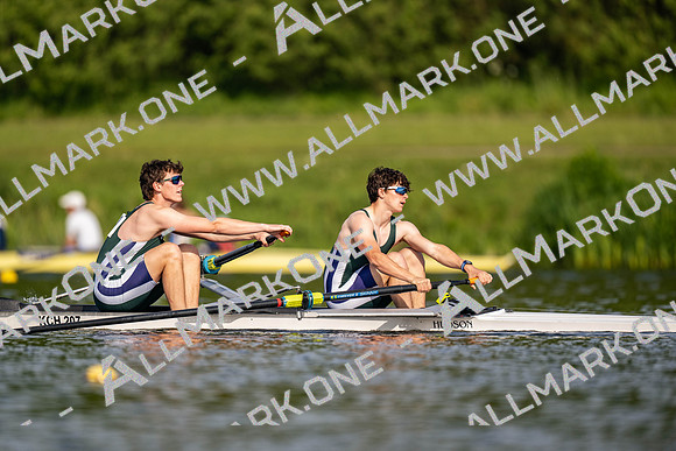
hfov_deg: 3.4
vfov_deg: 2.3
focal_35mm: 600
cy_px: 226
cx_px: 338
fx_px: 11269
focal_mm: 600
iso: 250
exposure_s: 1/2500
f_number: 4
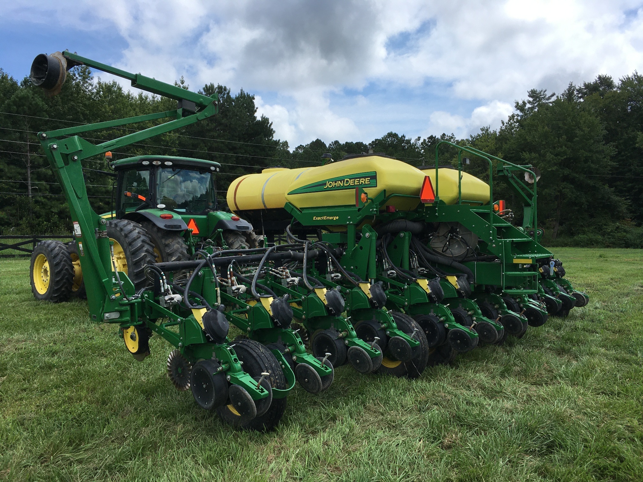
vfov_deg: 48.2
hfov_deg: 61.7
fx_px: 539
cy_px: 241
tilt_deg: -2.5
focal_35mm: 29
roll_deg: -0.3
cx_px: 322
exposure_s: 1/1748
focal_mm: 4.15
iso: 25
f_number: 2.2
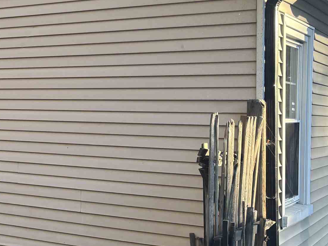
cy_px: 80
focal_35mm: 72
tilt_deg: +3.4
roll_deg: -1.6
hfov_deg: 24.3
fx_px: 682
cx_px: -75
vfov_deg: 20.4
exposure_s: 1/123
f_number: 1.6
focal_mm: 5.96
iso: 32
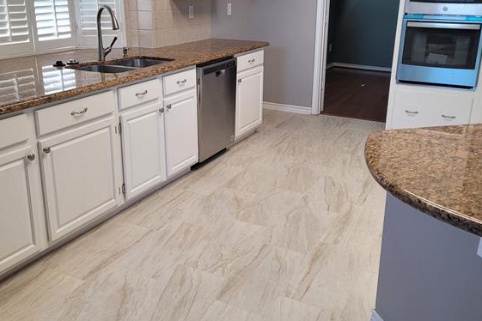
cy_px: 143
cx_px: 238
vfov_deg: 35.9
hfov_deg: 51.9
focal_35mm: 37
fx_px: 495
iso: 160
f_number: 1.8
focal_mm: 5.4
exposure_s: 1/120
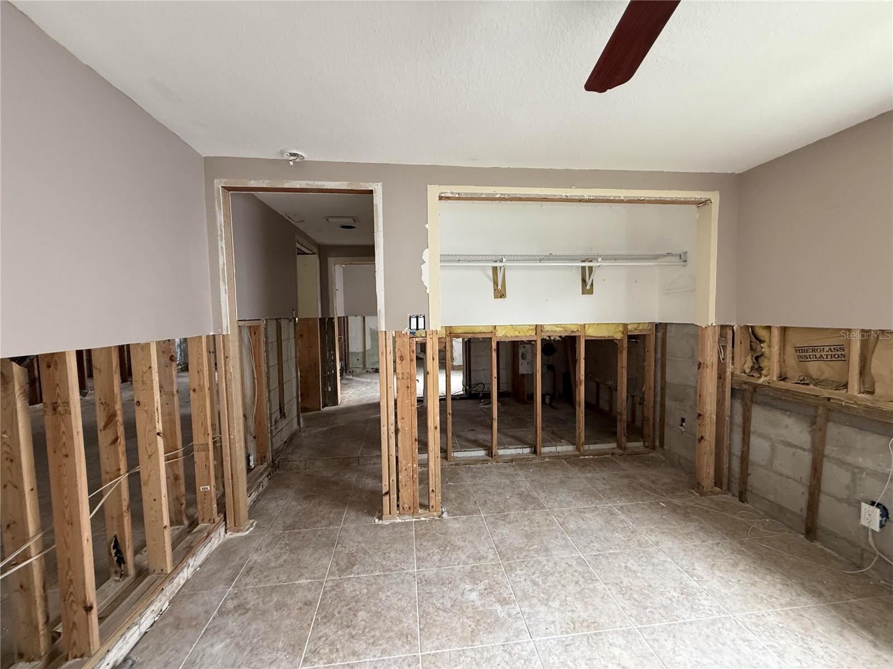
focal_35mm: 14
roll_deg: +0.1
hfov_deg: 102.1
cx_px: 446
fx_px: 361
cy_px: 334
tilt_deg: -2.1
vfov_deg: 85.7
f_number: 2.2
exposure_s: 1/73
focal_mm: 2.22
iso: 320
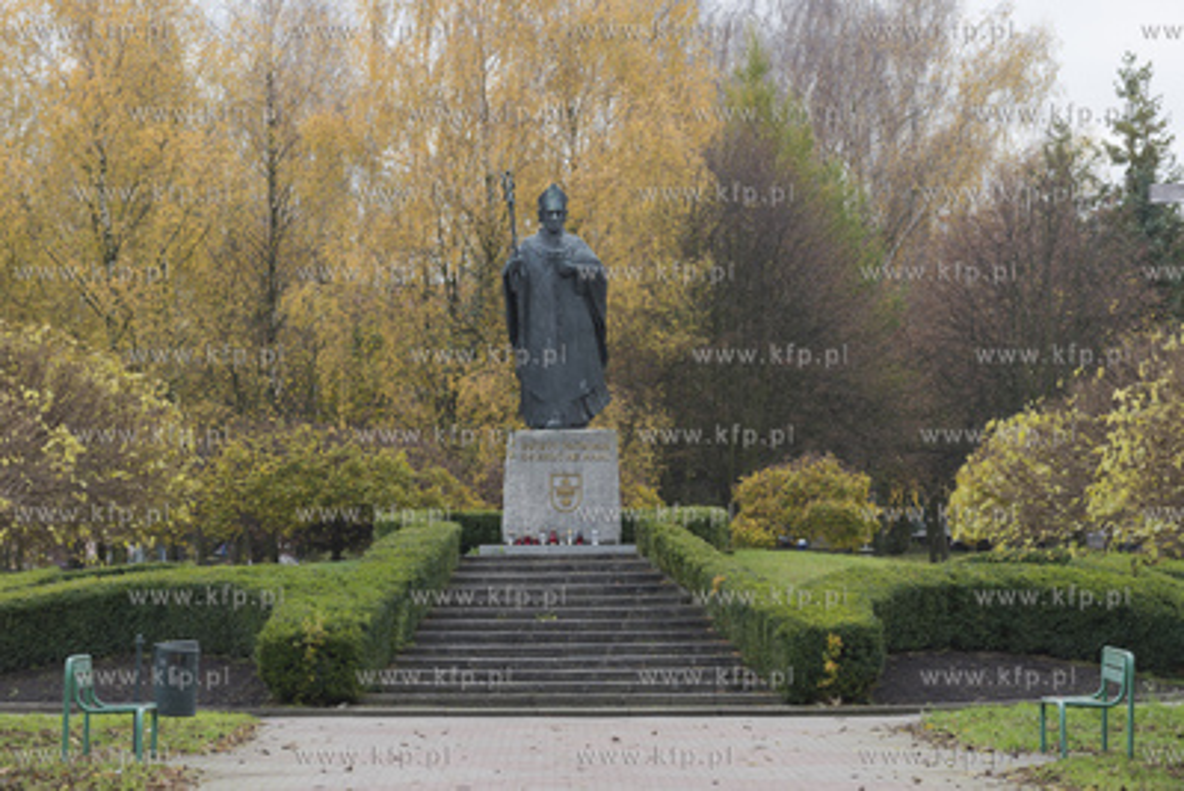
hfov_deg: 12.1
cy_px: 396
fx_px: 5593
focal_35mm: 170
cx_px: 592
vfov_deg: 8.1
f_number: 4.5
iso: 400
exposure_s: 1/320
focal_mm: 170
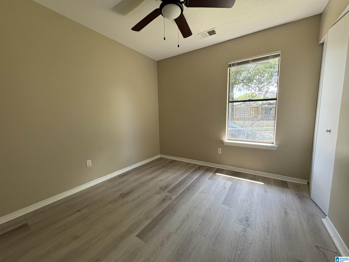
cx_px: 174
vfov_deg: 85.7
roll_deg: +1.4
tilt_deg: -4.9
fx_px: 141
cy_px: 131
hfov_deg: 102.1
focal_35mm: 14
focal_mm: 2.22
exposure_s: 1/132
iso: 125
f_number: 2.2
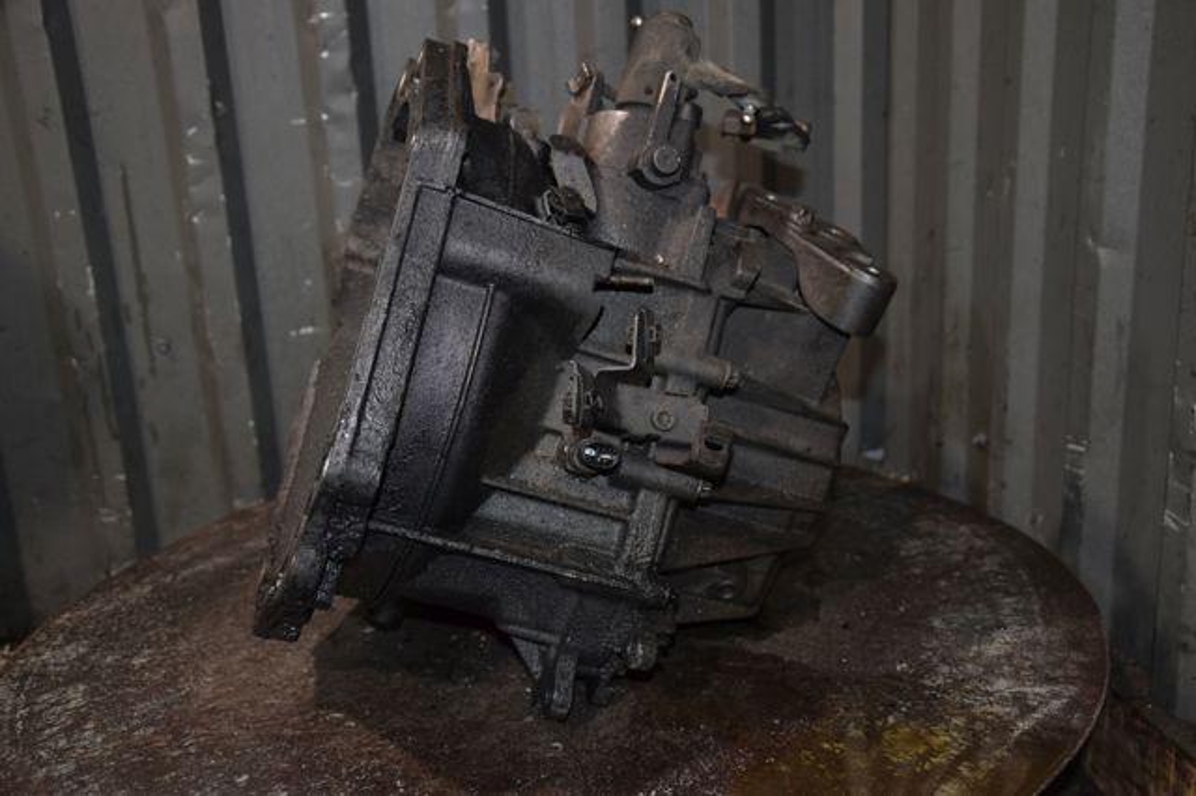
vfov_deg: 31.9
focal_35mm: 42
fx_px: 1395
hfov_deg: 46.4
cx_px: 598
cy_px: 398
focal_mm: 28
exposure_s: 1/60
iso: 800
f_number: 5
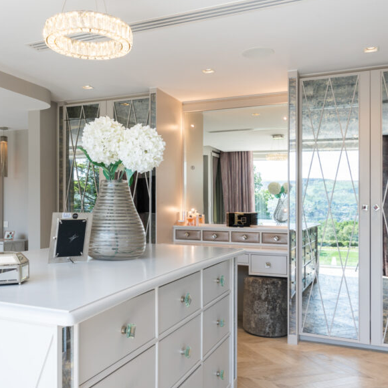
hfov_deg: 50.7
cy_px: 216
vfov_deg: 51.0
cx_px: 153
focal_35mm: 32
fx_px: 406
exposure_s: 1/30
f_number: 8
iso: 200
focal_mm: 21
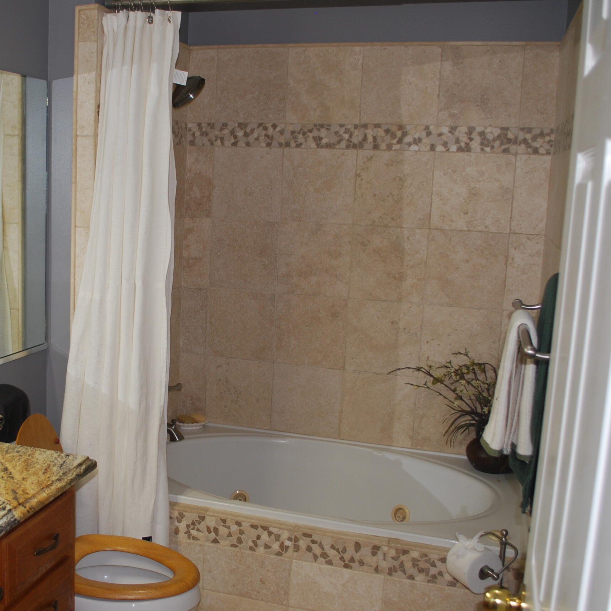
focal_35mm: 40
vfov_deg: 41.8
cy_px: 320
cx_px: 170
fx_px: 799
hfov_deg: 40.9
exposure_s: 1/60
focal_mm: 18
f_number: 3.5
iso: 200
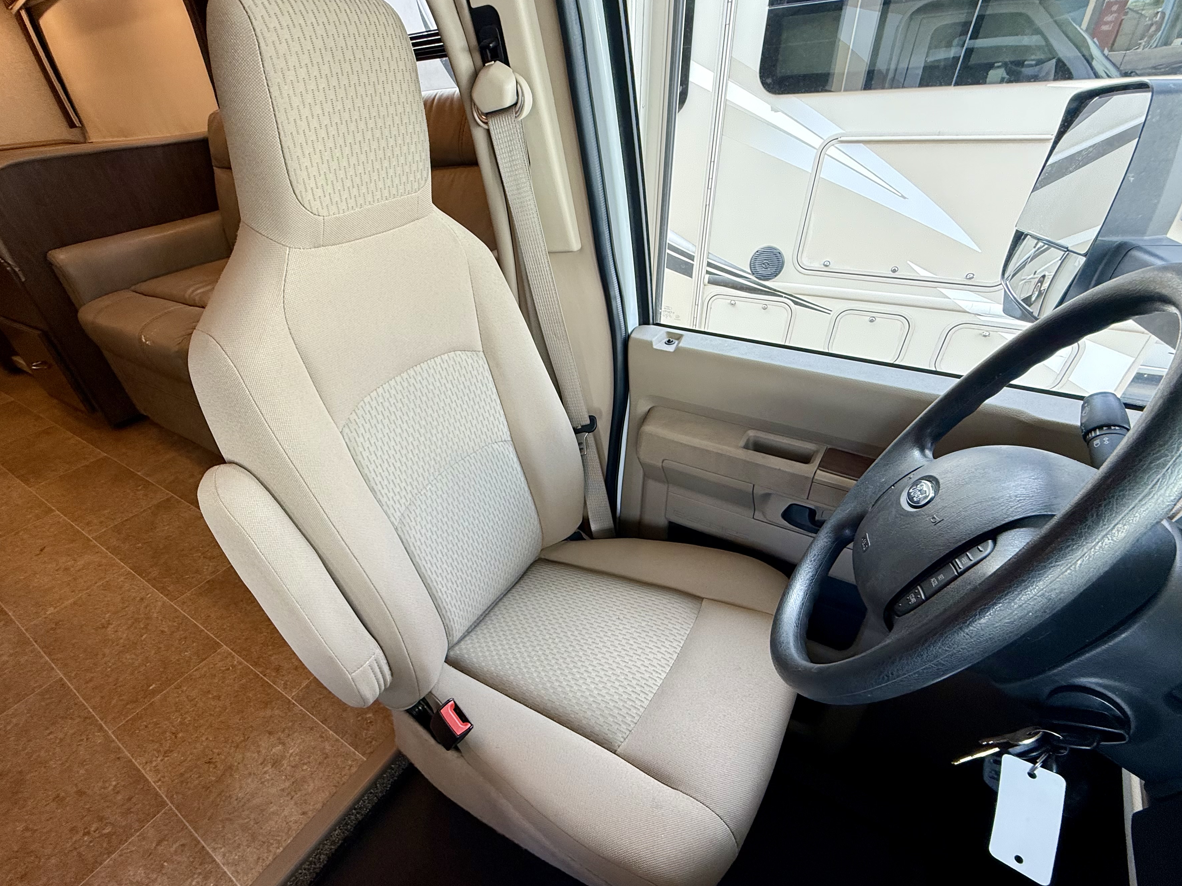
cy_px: 498
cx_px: 535
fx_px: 546
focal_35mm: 16
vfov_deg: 77.8
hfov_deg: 94.2
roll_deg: +5.8
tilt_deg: -35.1
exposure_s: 1/99
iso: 125
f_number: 2.2
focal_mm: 2.22
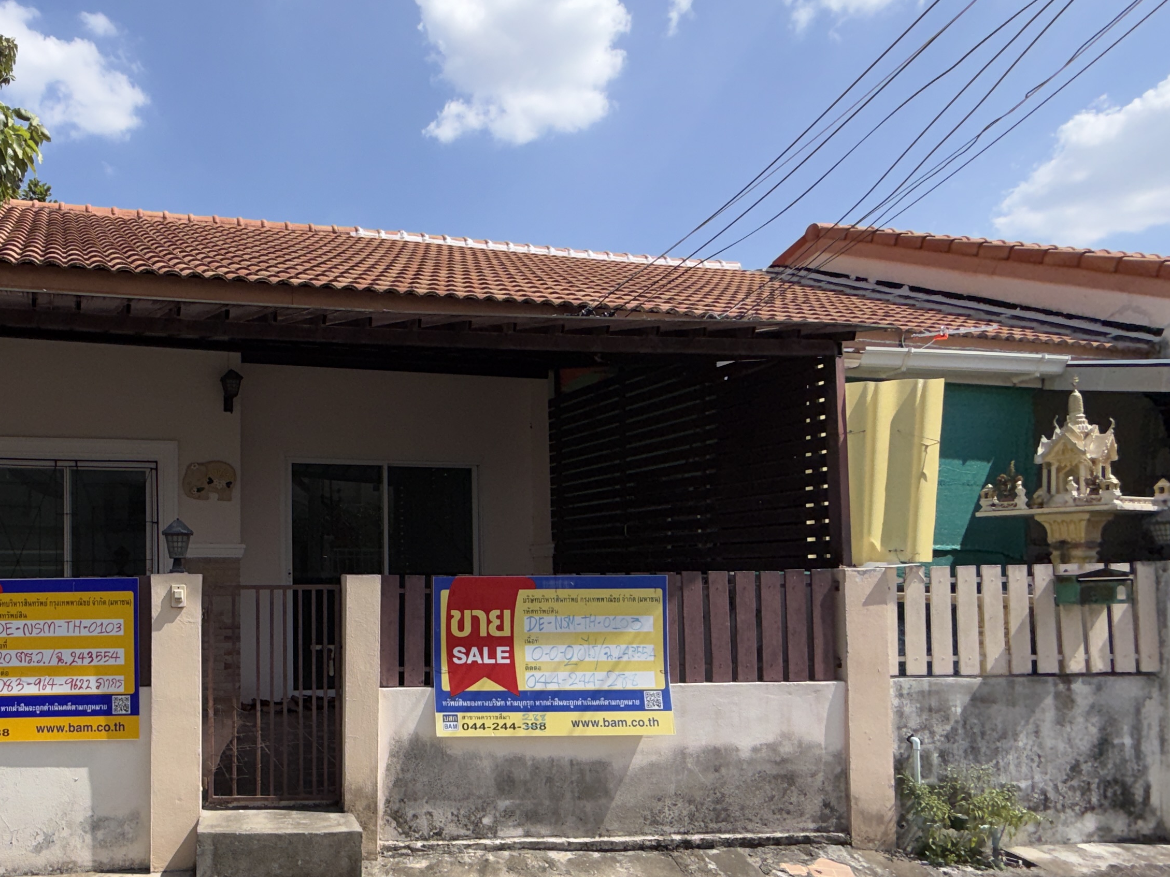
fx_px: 845
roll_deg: +0.0
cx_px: 262
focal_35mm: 25
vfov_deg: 54.1
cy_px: 558
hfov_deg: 64.3
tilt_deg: +1.7
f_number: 2.2
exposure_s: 1/1613
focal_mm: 2.22
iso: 16
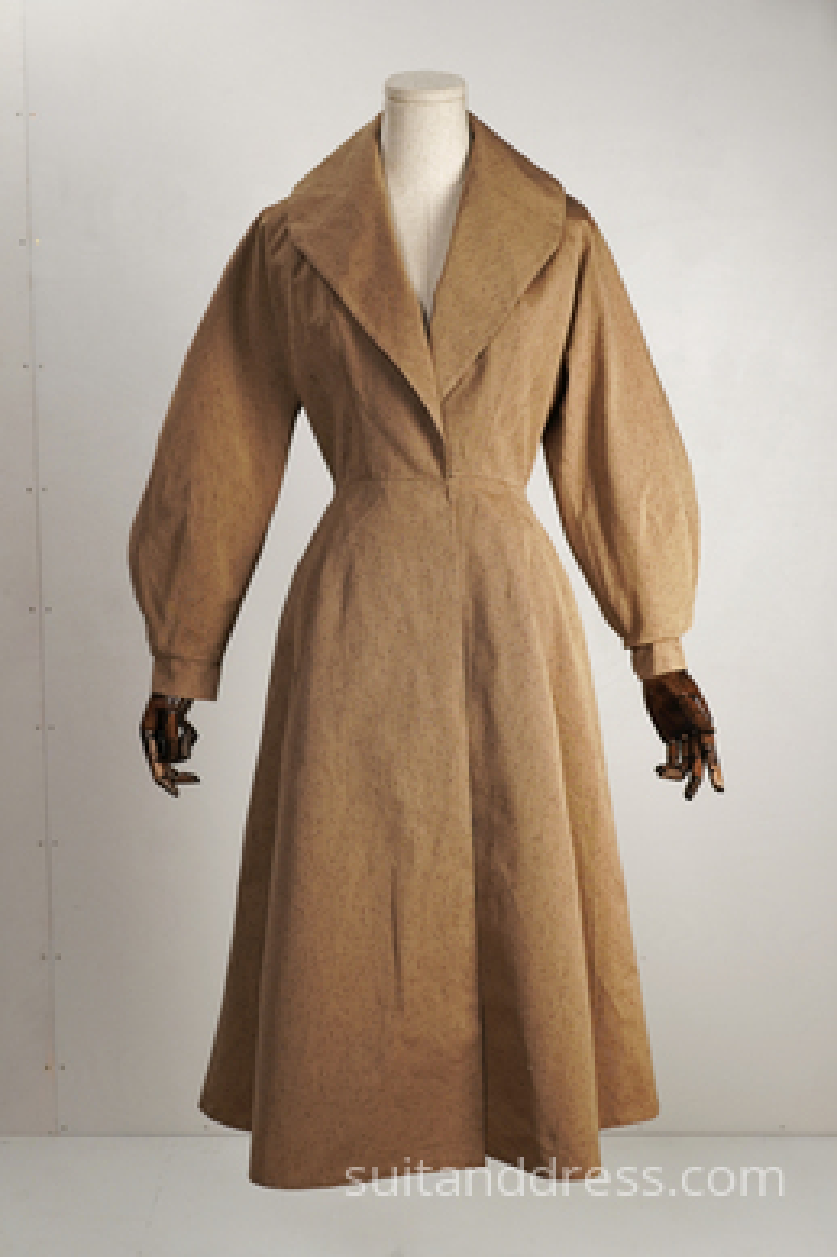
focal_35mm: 48
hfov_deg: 28.1
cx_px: 418
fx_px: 1675
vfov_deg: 41.1
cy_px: 628
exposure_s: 1/40
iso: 320
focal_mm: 32
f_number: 7.1
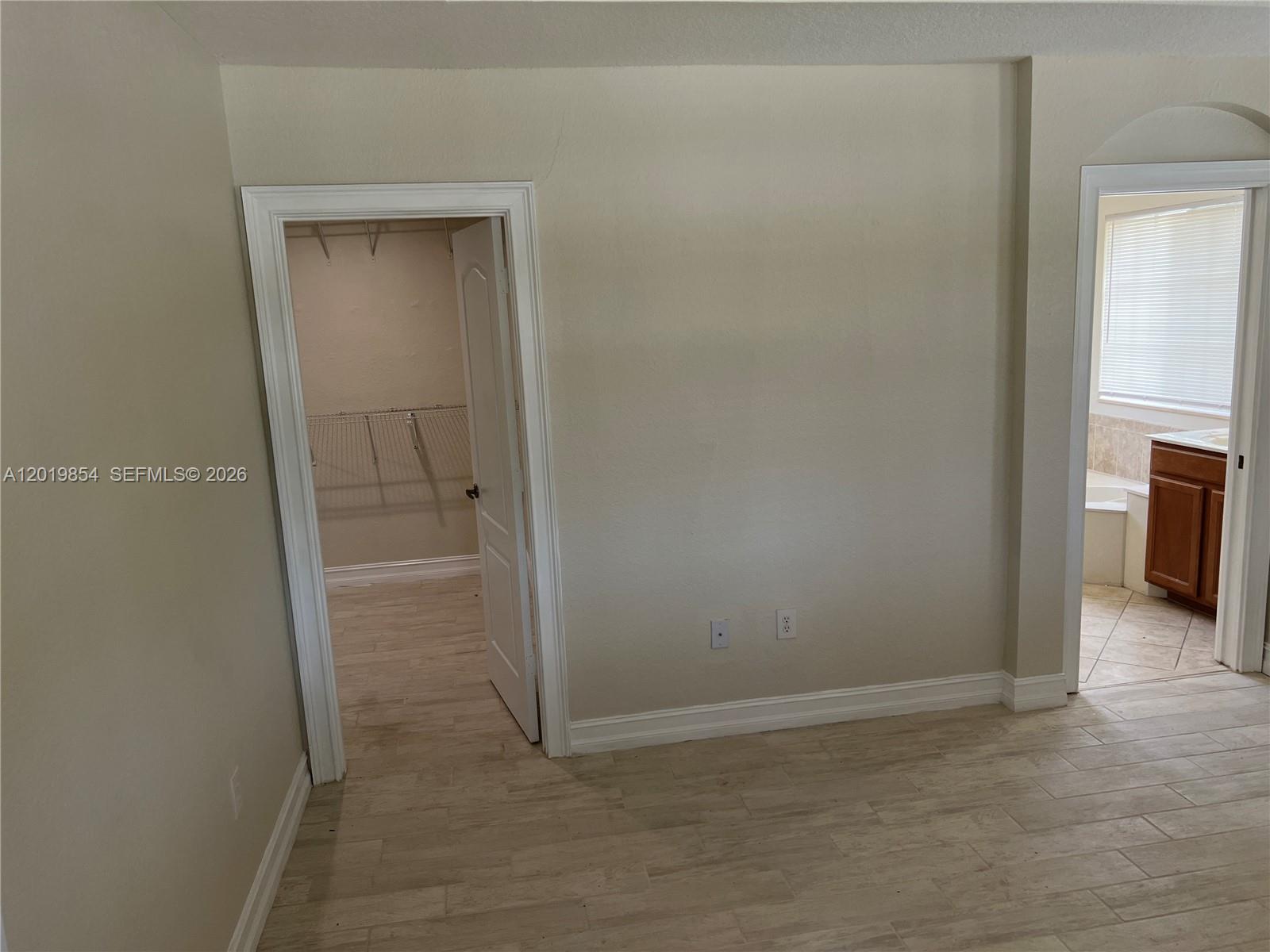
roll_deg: +2.4
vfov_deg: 53.1
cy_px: 476
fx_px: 954
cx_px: 635
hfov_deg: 67.3
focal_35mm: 26
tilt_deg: -10.3
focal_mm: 5.7
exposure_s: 1/121
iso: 64
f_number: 1.5
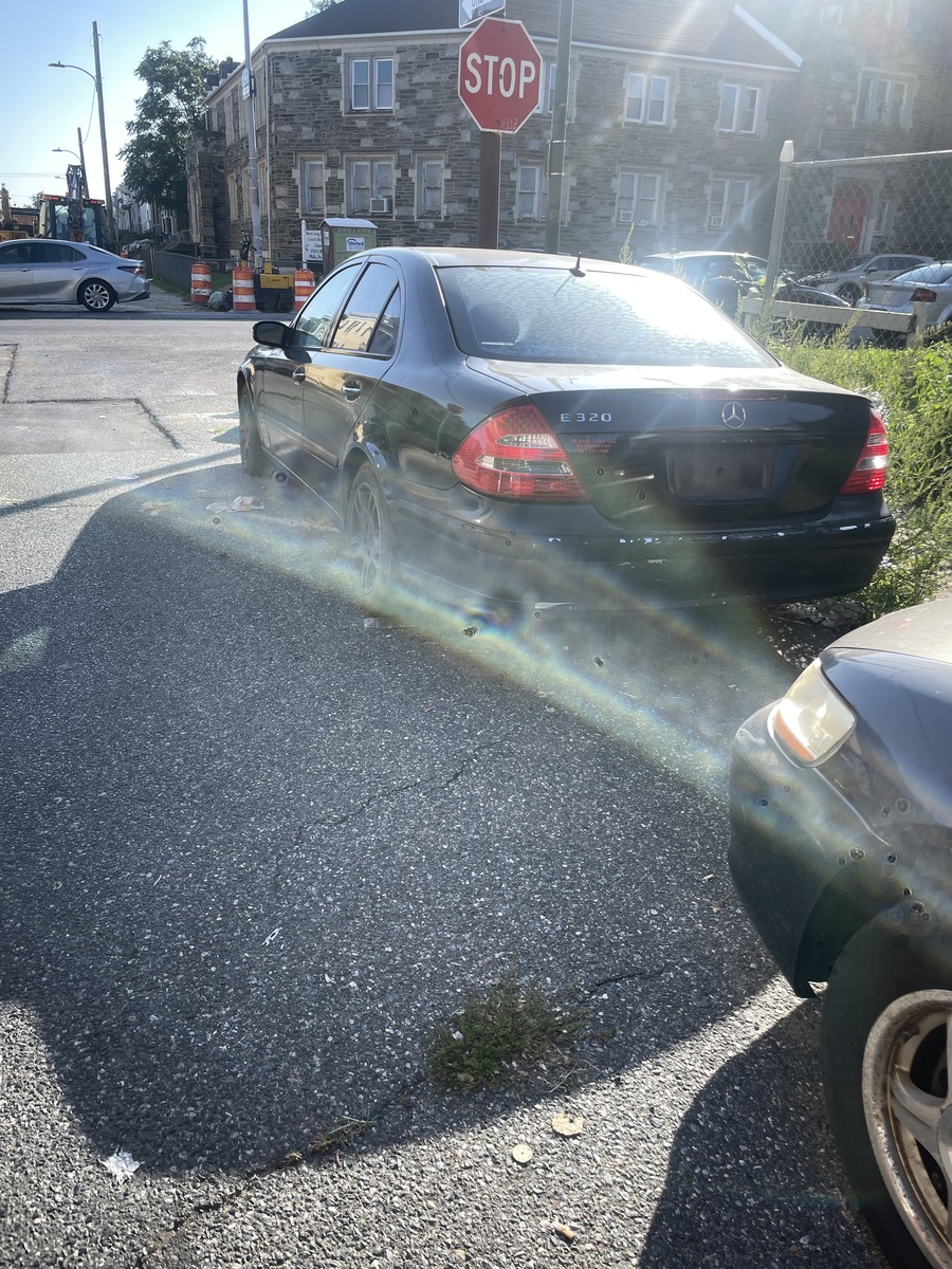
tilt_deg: -17.9
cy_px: 634
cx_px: 476
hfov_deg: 53.1
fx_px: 953
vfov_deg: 67.3
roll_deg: -1.0
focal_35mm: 26
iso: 32
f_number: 1.6
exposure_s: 1/1135
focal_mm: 4.2
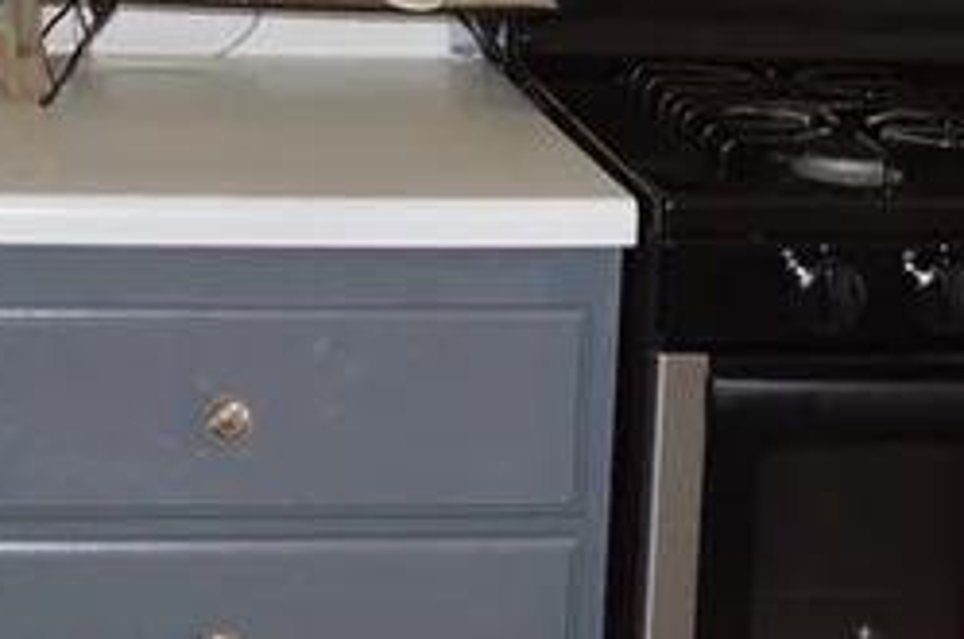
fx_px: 2967
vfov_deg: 11.7
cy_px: -360
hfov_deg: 18.4
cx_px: 407
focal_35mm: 111
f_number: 3.5
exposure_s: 1/60
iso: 100
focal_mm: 18
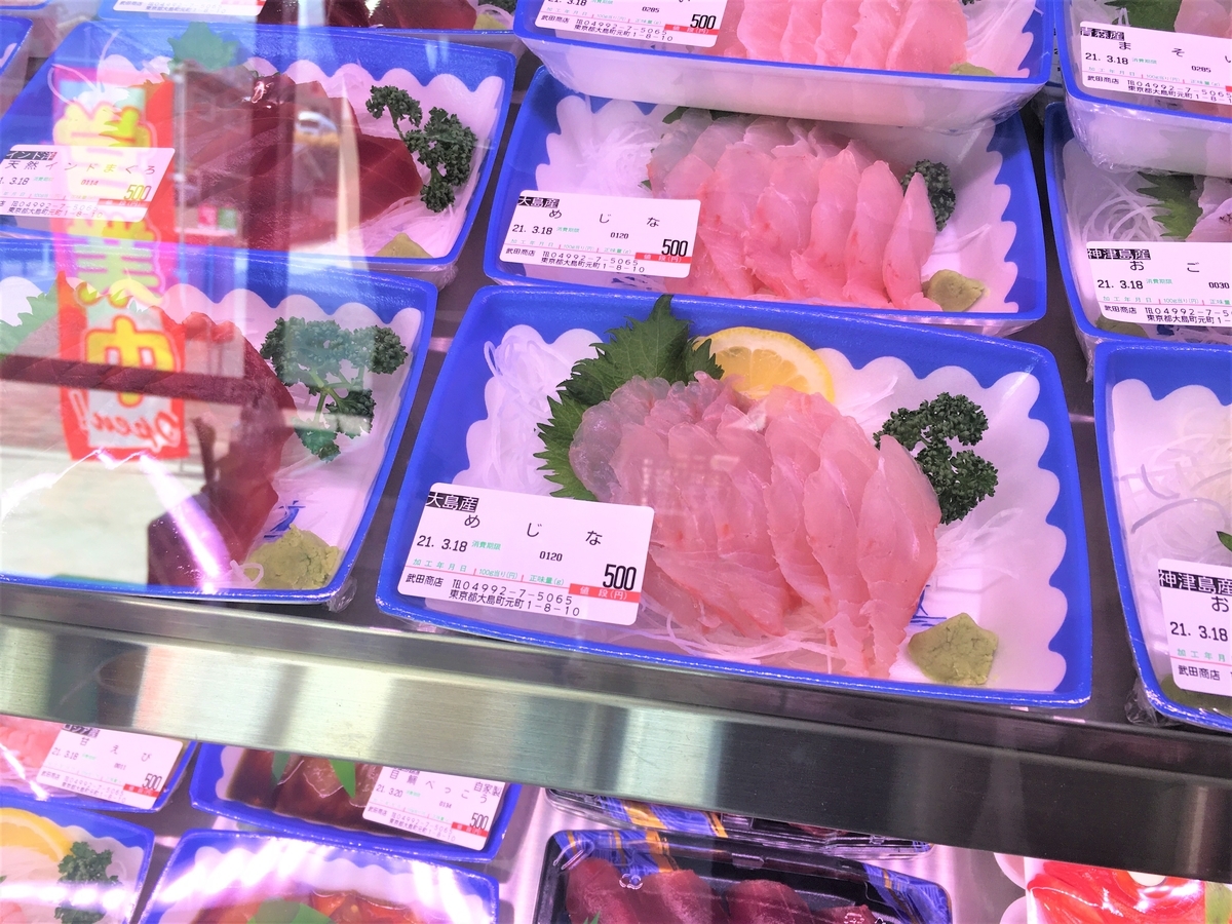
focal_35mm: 29
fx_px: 1032
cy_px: 462
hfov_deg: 61.7
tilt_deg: -47.0
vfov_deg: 48.2
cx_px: 616
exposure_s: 1/120
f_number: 2.2
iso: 25
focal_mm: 4.15
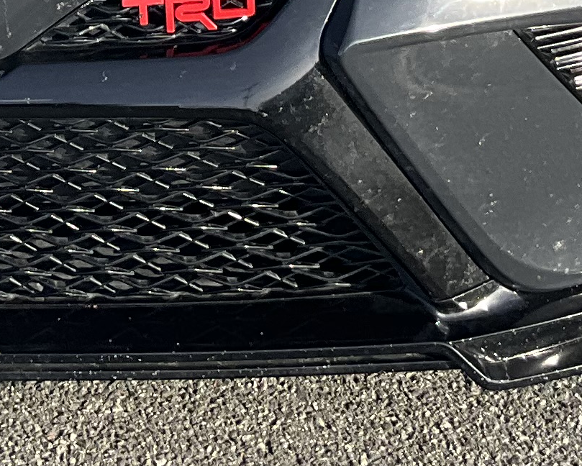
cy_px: -381
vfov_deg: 10.3
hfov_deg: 13.4
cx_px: -45
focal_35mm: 141
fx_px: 2430
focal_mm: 3
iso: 25
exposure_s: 1/465
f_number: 1.8
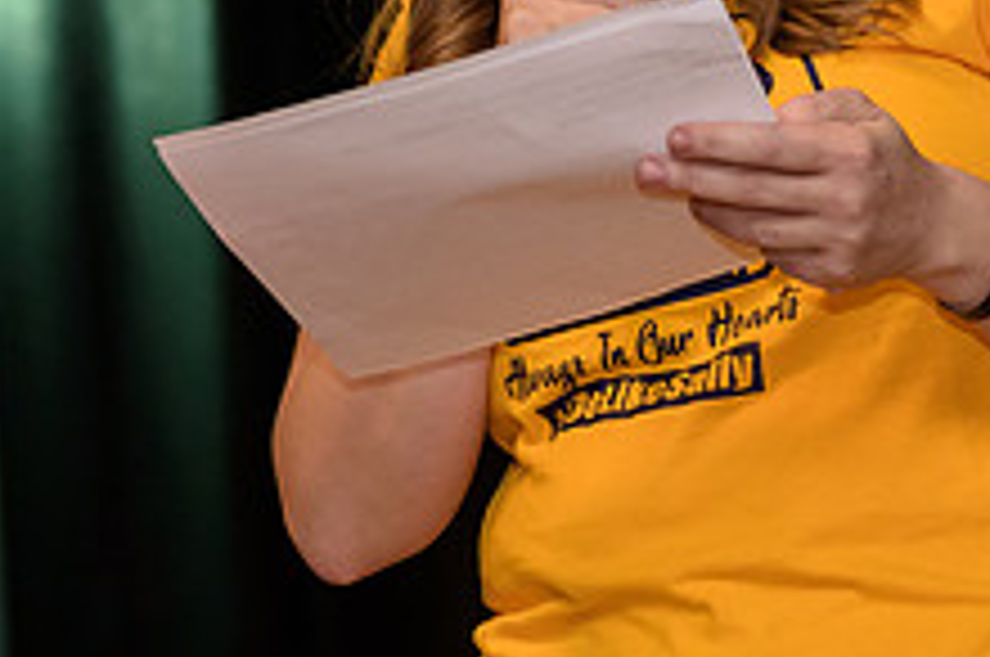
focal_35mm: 317
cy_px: -20
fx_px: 8705
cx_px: 432
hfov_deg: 6.5
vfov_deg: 4.3
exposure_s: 1/125
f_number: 4
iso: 2000
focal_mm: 120
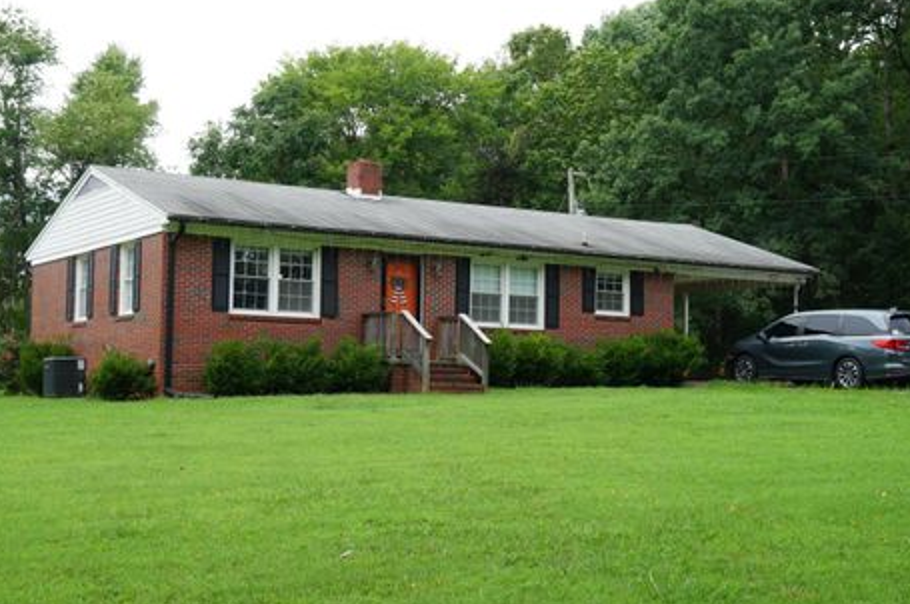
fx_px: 1414
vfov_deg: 24.1
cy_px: 308
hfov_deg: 35.7
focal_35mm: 56
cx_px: 424
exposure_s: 1/80
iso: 100
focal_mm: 34
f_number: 6.3
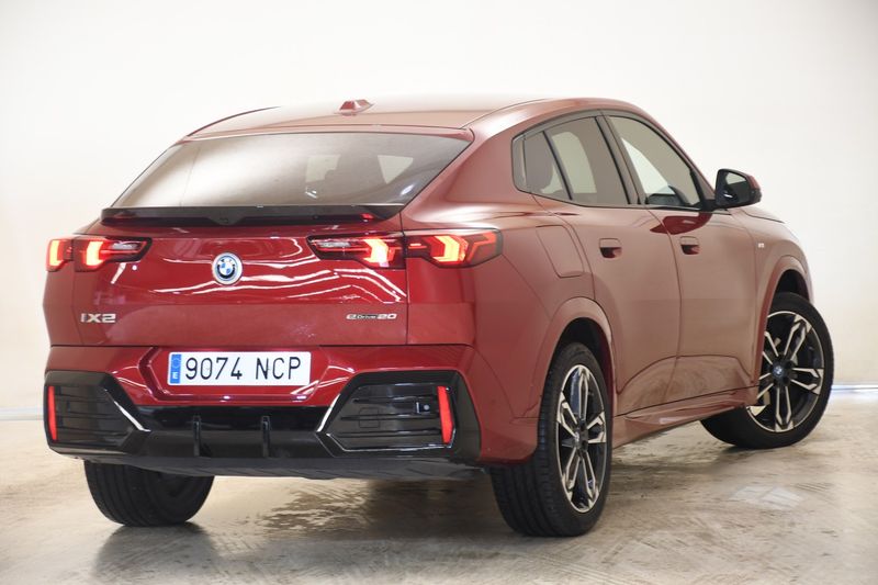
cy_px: 292
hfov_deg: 17.1
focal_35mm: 120
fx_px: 2926
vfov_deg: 11.4
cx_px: 439
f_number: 5.3
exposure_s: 1/15
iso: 640
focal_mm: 80
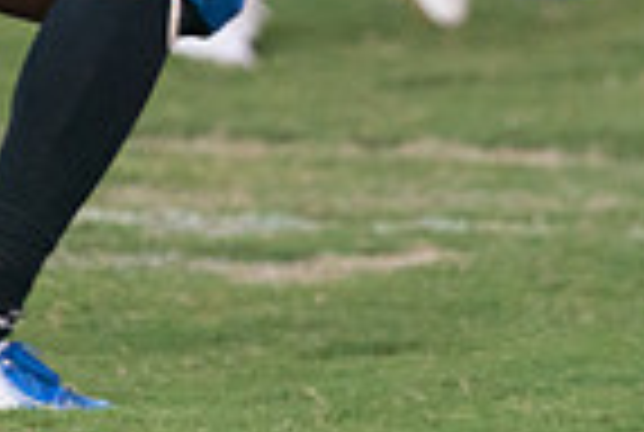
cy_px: -416
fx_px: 20328
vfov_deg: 1.2
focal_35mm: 1134
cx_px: -108
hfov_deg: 1.8
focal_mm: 280
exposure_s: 1/1000
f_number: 4
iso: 5000
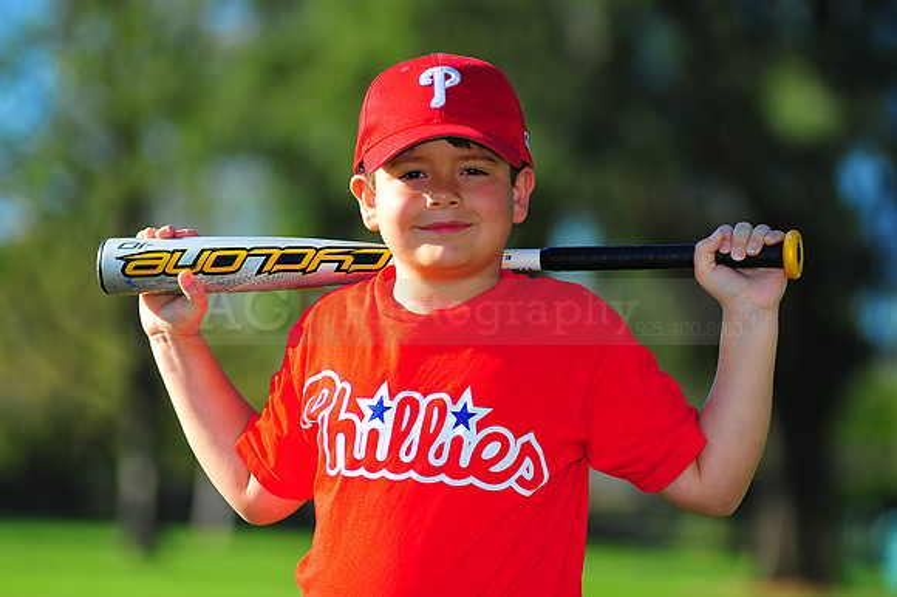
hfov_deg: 11.4
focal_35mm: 180
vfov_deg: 7.6
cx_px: 448
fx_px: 4482
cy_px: 298
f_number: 4
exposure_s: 1/1000
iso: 200
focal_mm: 180
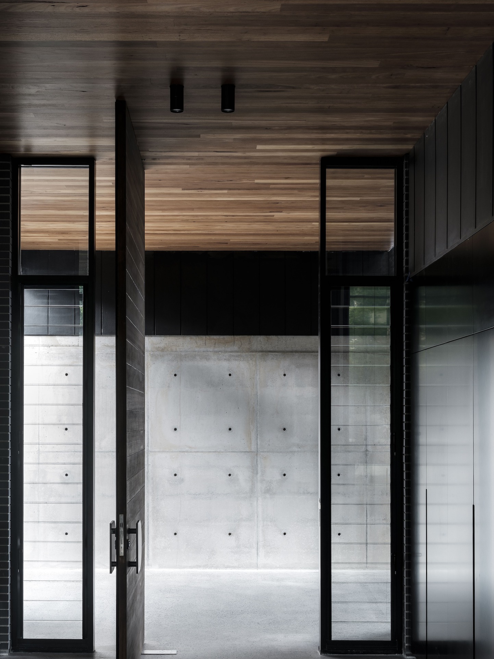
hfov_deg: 29.1
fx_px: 951
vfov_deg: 37.9
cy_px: 415
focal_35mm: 50
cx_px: 211
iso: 100
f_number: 16
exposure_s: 4.3
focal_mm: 45
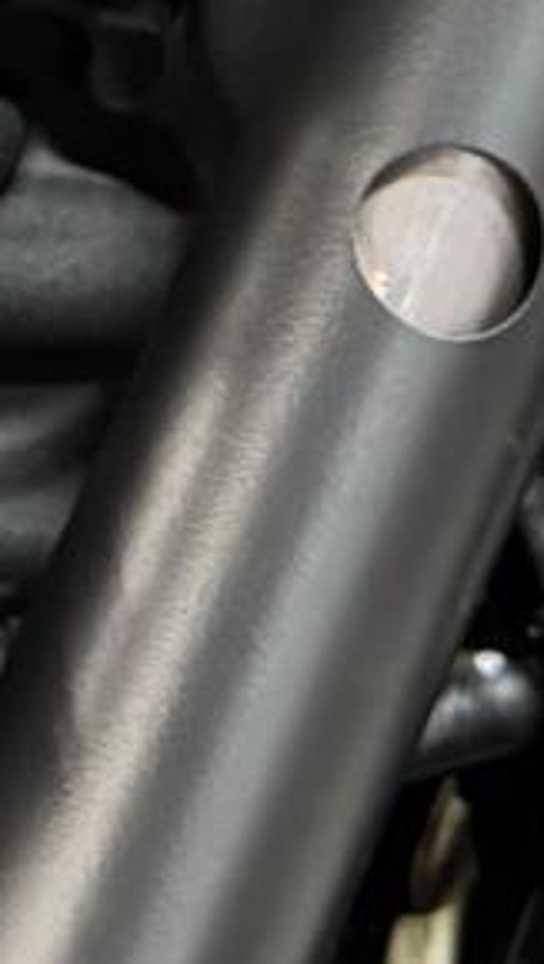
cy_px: -517
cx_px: -854
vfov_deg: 11.4
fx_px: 4632
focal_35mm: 181
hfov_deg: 6.3
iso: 640
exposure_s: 1/40
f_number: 1.78
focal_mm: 6.76
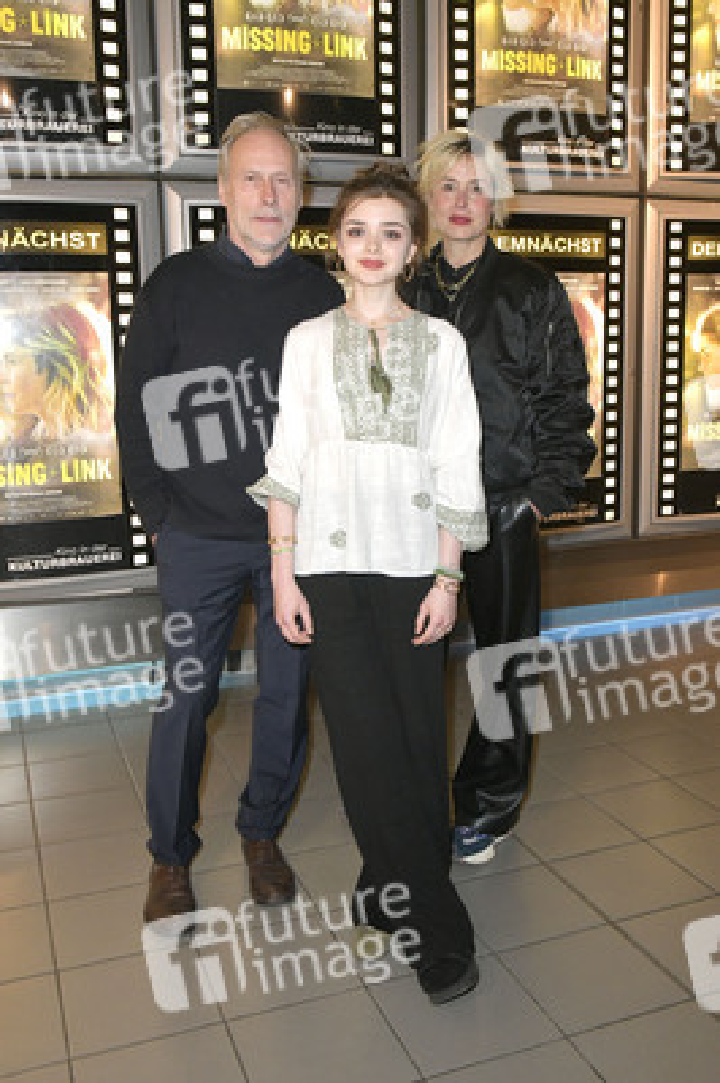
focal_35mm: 31
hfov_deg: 42.3
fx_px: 932
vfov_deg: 60.3
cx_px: 360
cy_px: 542
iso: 2500
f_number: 5.6
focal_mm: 31
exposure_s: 1/200
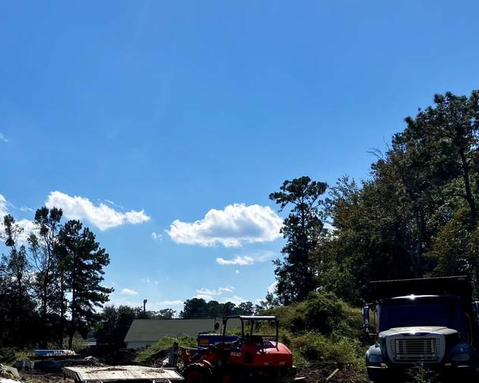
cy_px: 254
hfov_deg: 33.9
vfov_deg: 27.5
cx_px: 165
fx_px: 780
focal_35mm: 55
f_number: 1.8
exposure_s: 1/4049
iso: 32
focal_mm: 3.99
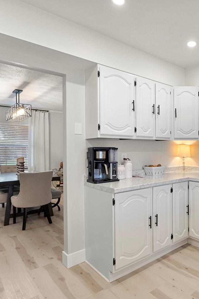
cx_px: 168
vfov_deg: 69.8
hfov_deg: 46.4
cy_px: 150
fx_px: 214
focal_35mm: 26
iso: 2000
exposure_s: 1/15
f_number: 9
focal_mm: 16.5
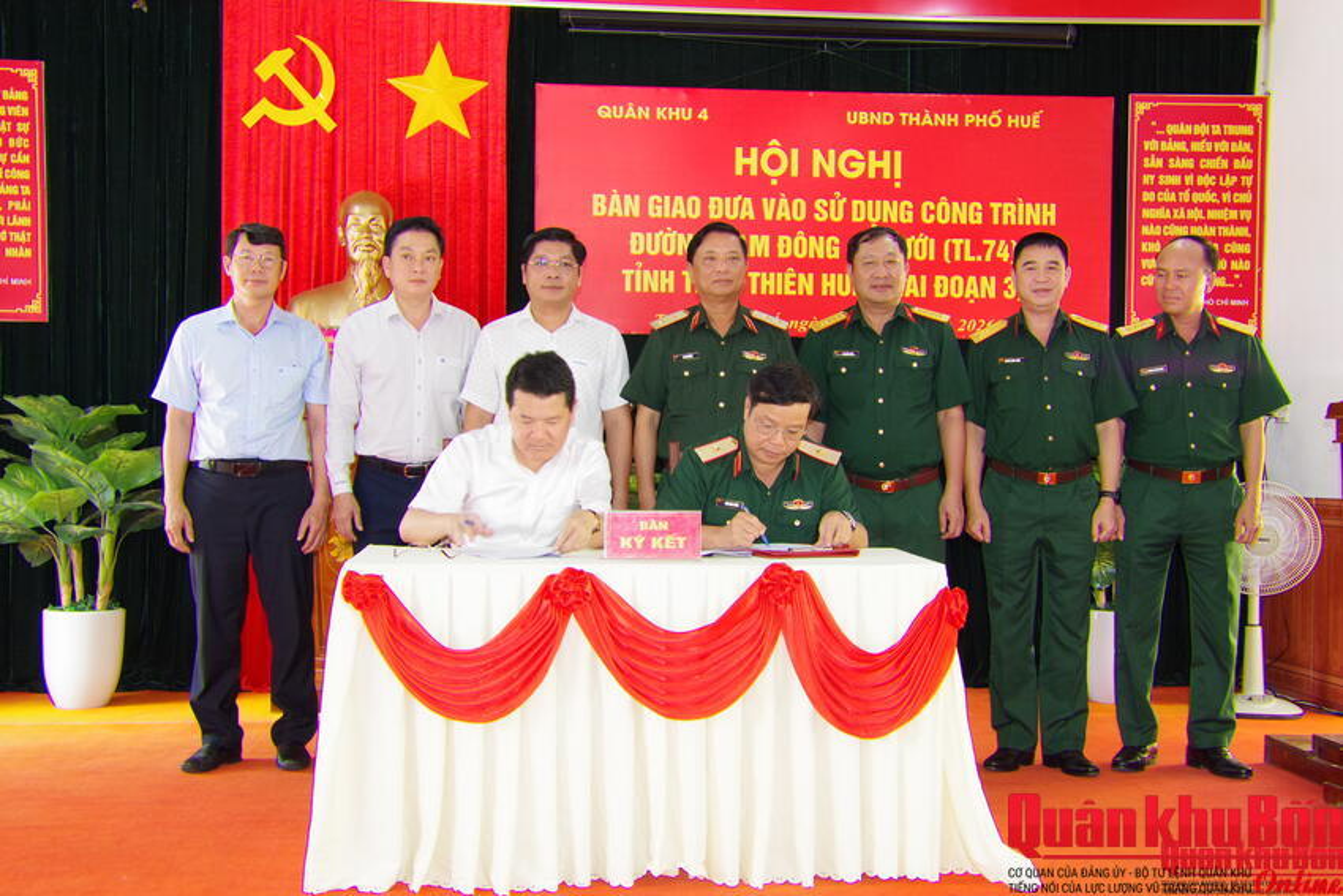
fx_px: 1716
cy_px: 448
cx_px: 672
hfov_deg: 42.7
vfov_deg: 29.3
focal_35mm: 46
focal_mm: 31
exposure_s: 1/30
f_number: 10
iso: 1600
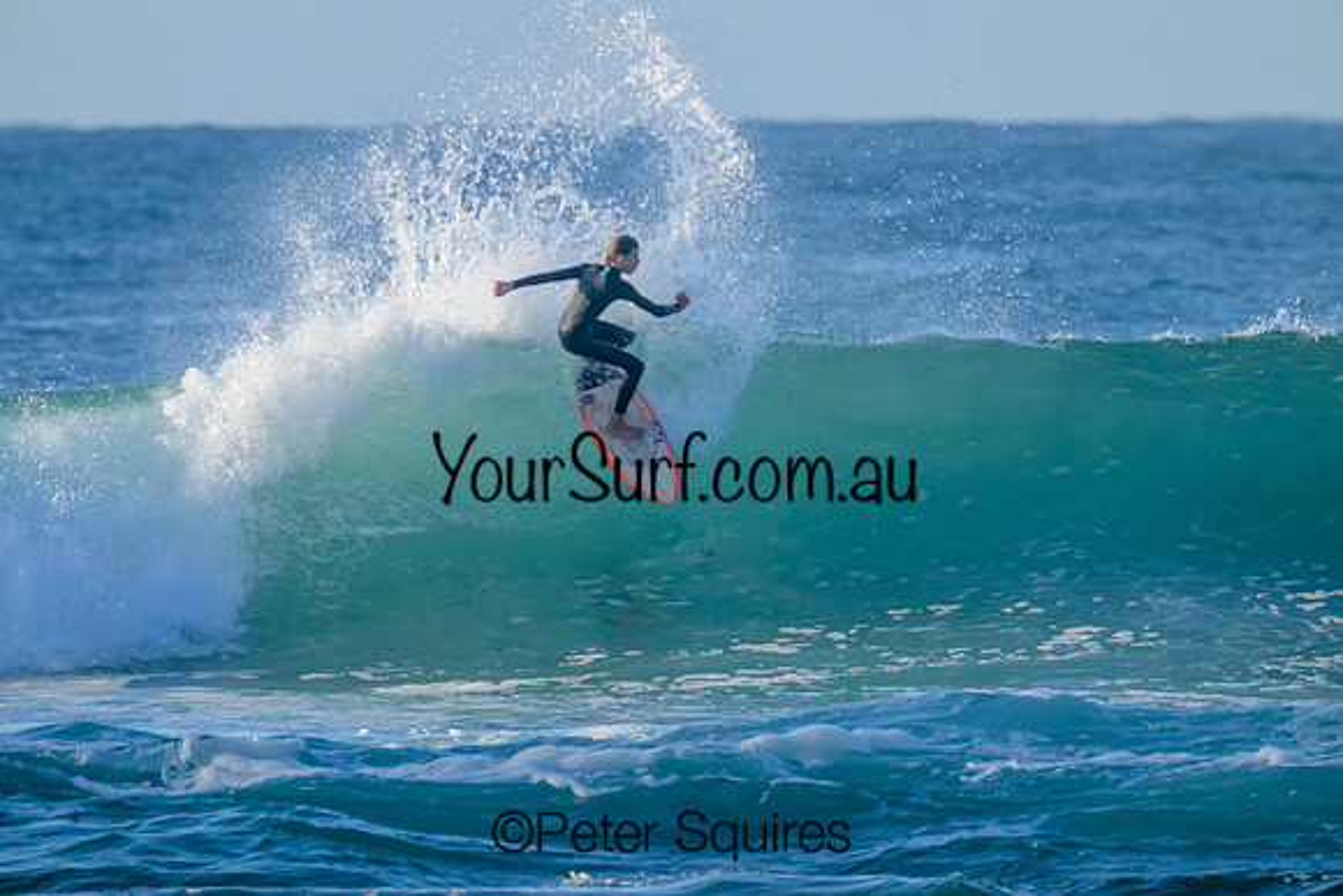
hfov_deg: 2.6
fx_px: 29850
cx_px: 672
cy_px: 448
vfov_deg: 1.7
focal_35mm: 800
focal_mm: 800
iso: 2200
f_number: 11
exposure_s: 1/2000
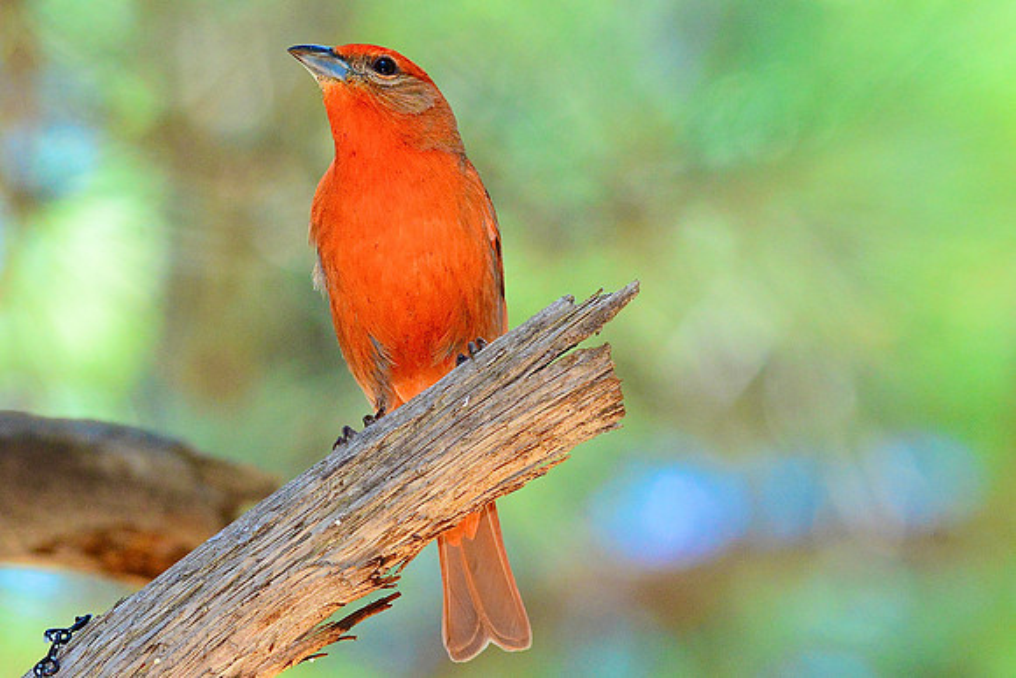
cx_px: 508
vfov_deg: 4.9
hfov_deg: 7.4
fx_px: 7904
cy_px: 339
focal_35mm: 280
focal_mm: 280
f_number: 9
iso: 2500
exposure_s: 1/320
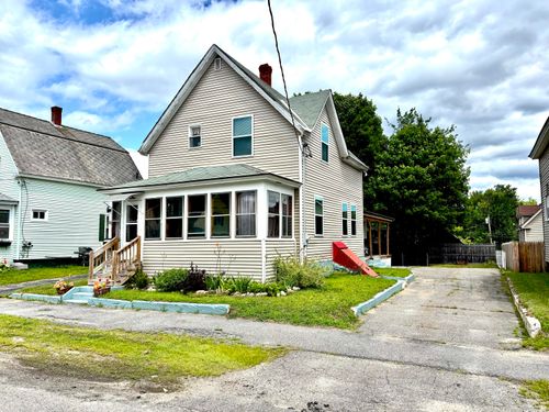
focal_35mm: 26
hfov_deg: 67.3
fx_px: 412
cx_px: 274
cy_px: 206
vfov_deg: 53.1
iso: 50
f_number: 1.6
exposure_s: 1/3788
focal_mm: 5.96
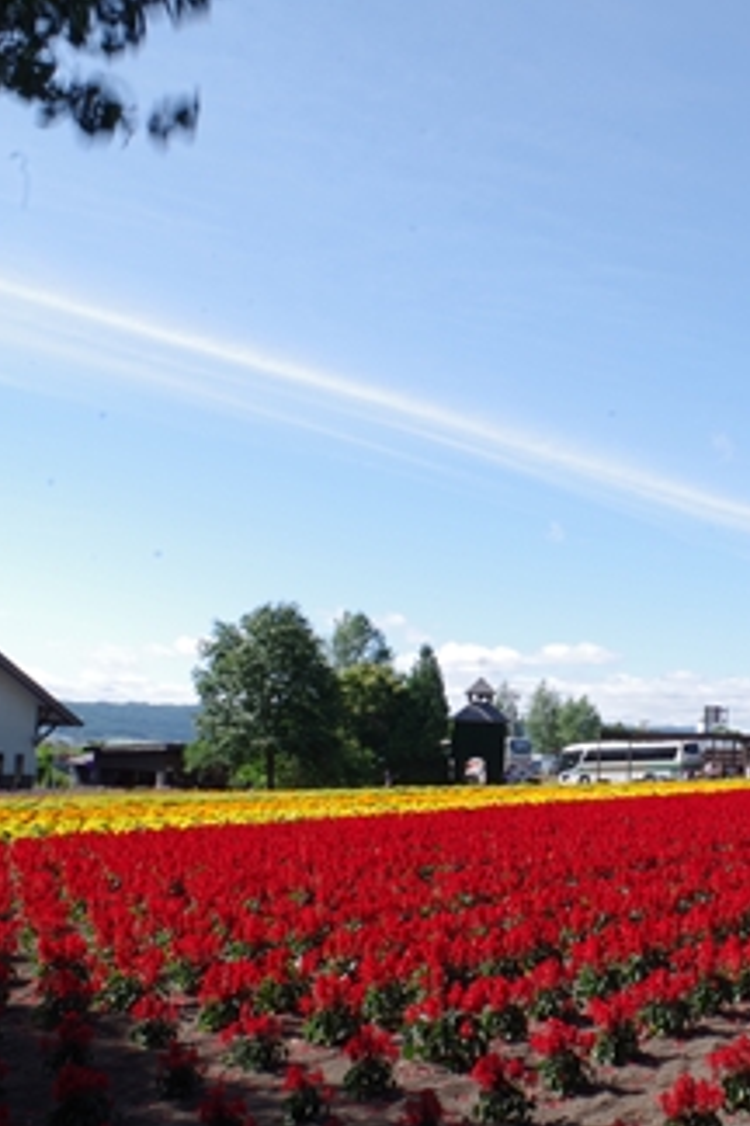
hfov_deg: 31.2
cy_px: 563
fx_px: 1281
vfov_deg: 47.4
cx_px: 665
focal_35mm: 41
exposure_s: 1/15
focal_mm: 18
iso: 100
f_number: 22
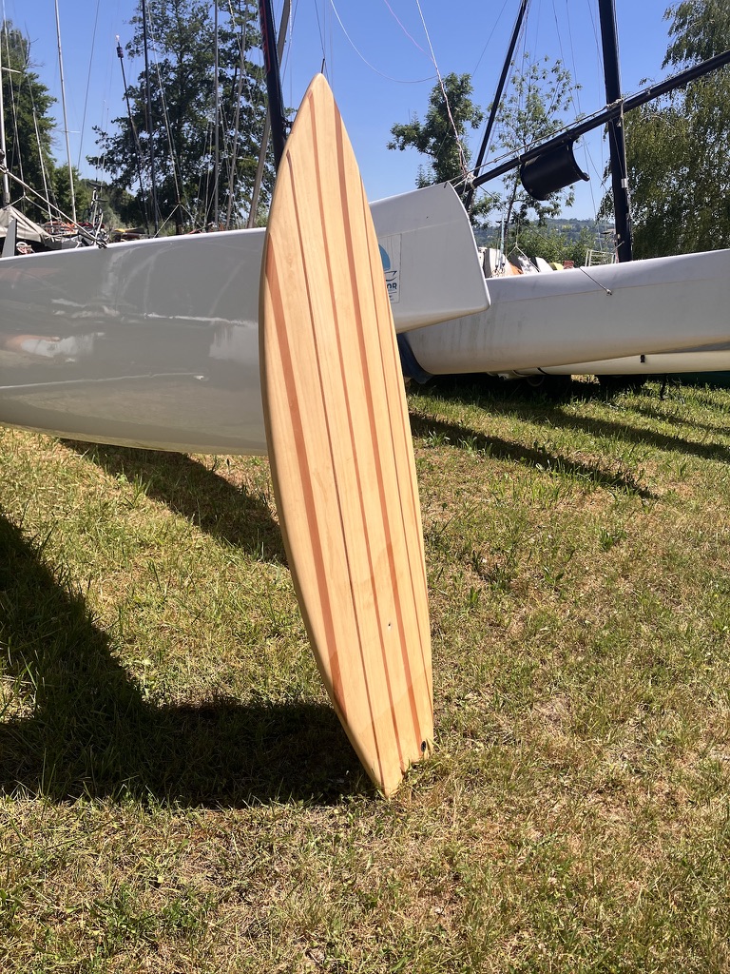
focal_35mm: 28
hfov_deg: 49.7
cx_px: 365
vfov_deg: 63.4
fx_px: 787
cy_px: 487
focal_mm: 3.99
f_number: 1.8
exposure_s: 1/1621
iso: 32
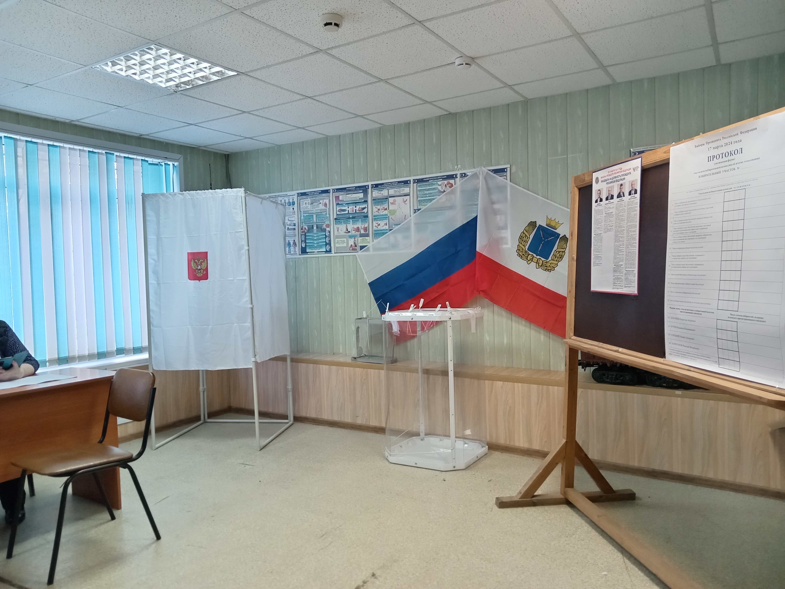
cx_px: 392
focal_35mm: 25
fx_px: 567
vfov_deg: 54.9
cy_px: 294
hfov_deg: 69.4
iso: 510
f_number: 1.8
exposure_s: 1/25
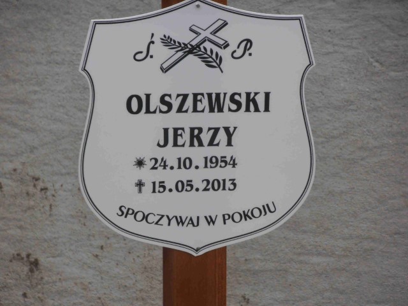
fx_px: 2829
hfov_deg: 8.2
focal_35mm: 240
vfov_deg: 6.2
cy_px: 153
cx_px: 204
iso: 100
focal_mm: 42.54
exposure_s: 1/200
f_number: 5.7
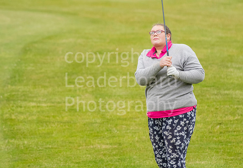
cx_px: 111
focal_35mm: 743
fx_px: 5066
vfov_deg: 1.9
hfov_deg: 2.7
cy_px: 96
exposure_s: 1/800
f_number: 5.6
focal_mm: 380
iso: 1600
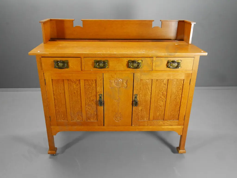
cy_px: 89
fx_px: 219
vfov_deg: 44.2
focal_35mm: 32
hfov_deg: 56.8
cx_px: 118
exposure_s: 1/60
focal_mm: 16
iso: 3200
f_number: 7.1
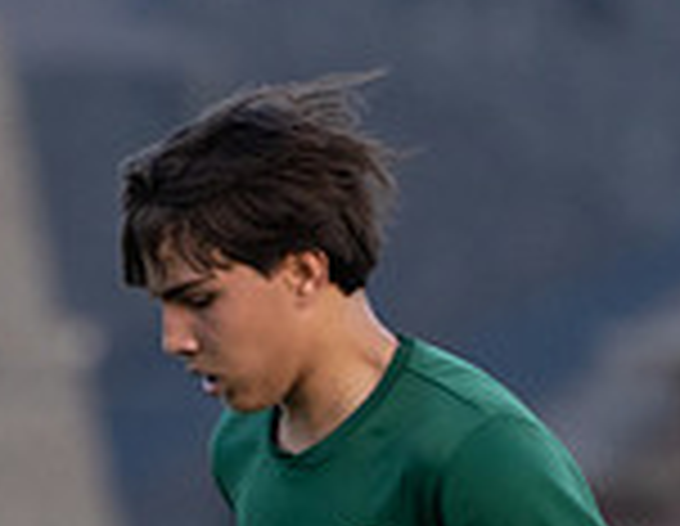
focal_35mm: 2419
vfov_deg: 0.6
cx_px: -304
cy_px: 812
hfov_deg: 0.8
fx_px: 48091
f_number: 5.6
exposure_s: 1/1250
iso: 800
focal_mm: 400
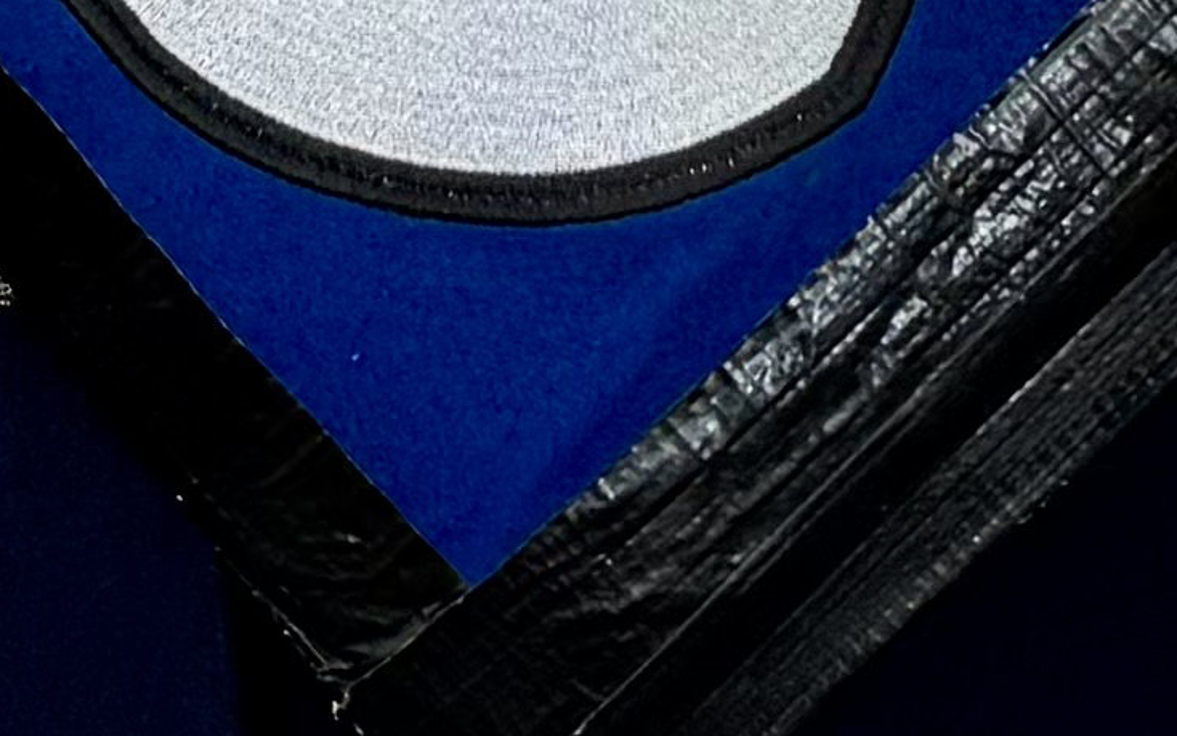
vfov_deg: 5.6
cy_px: -2381
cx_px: 842
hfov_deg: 10.6
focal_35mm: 198
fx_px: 6352
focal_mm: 6.8
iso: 64
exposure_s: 1/165
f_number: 1.8
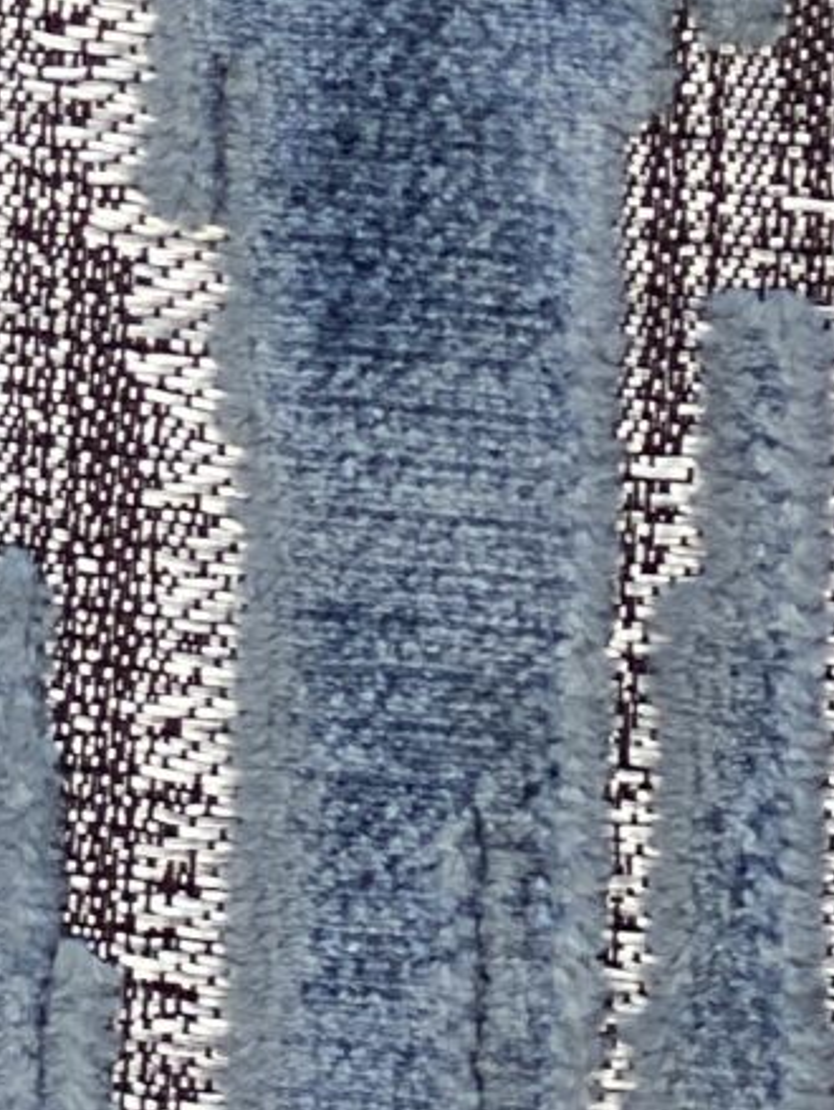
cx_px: -783
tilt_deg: -21.1
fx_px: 9719
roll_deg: -1.9
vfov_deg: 6.2
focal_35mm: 303
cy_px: -1742
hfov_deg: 4.8
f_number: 2
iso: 20
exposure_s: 1/212
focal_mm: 6
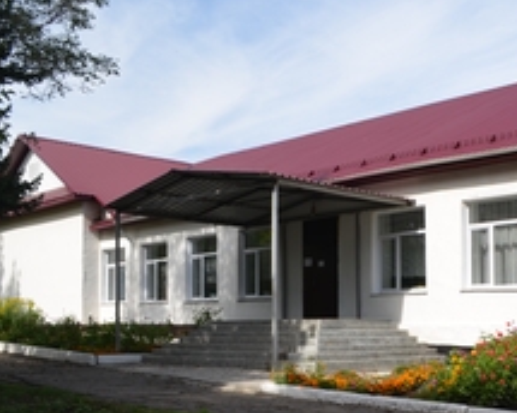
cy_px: 288
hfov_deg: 38.3
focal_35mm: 47
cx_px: 404
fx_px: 719
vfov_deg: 31.7
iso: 100
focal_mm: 18
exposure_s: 1/200
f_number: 8
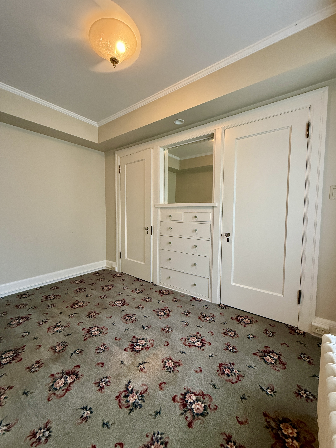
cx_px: 168
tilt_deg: -3.8
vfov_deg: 102.1
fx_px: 181
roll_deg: +0.6
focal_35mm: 14
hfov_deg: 85.7
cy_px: 224
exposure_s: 1/60
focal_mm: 2.22
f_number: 2.2
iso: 400
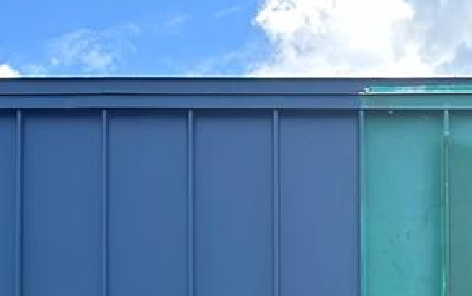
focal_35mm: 90
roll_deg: +0.4
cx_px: 323
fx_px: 1158
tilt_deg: +4.1
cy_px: 589
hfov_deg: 22.9
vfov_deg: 12.7
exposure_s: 1/836
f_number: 1.78
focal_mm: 6.86
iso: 80
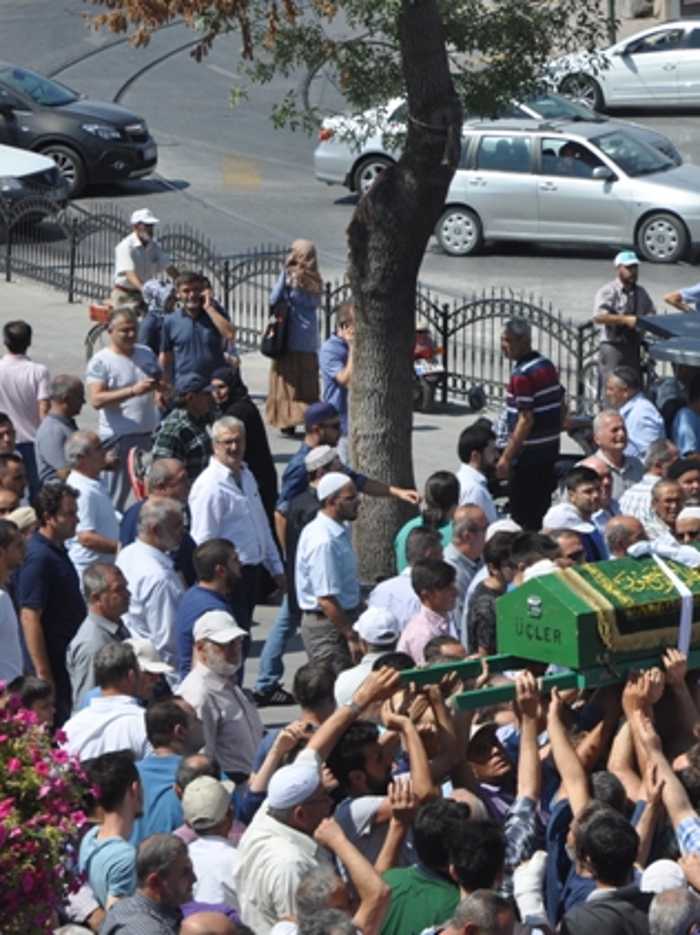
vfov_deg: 12.9
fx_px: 4129
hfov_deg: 9.6
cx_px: 647
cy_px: 466
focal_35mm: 153
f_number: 7.1
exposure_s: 1/800
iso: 200
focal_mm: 70
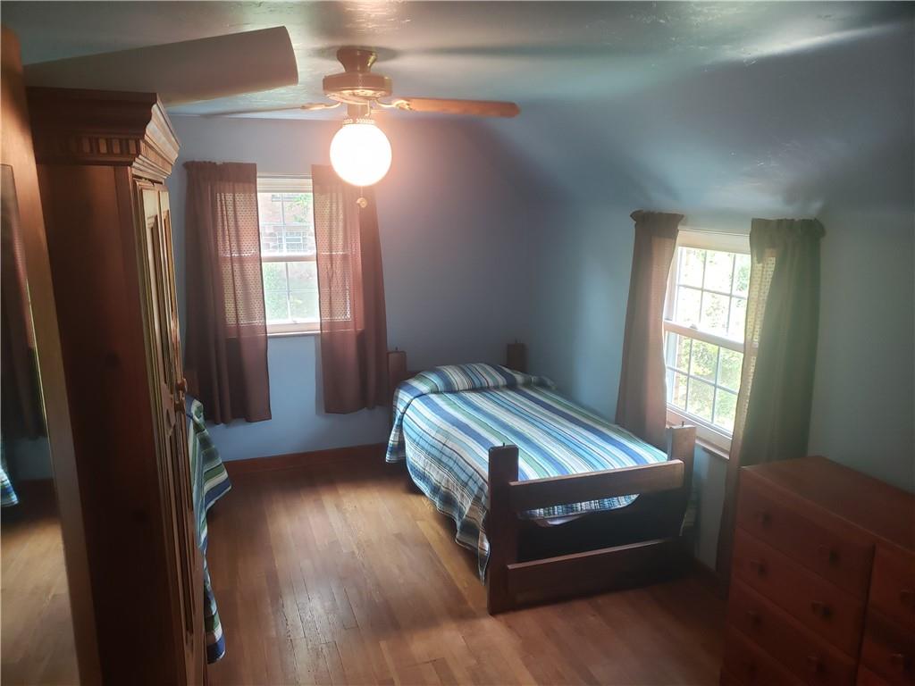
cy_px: 343
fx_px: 687
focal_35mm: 26
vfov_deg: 53.1
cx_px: 458
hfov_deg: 67.3
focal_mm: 4.3
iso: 250
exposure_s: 1/60
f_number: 1.5
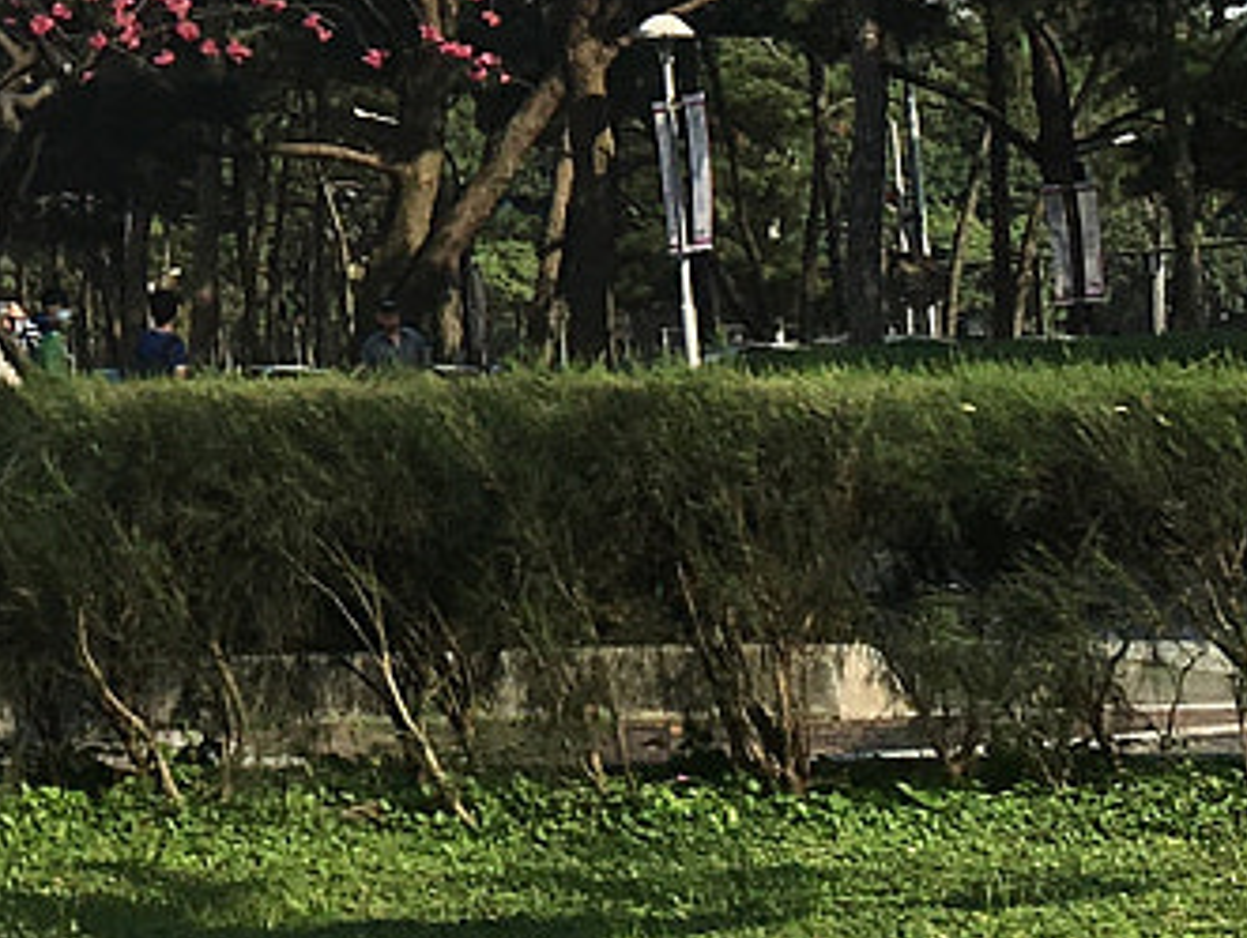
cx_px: -471
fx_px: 5049
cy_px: -535
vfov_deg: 10.2
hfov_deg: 13.5
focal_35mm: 140
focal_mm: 4.15
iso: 25
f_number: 2.2
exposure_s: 1/1972
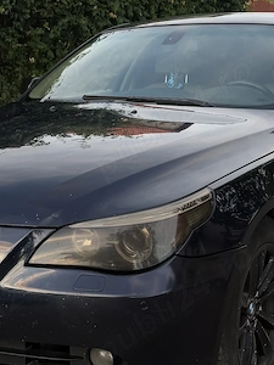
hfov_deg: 22.8
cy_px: 159
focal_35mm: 64
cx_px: 88
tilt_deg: -8.6
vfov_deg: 30.2
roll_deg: -1.3
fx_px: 675
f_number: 1.78
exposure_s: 1/121
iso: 80
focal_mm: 6.76
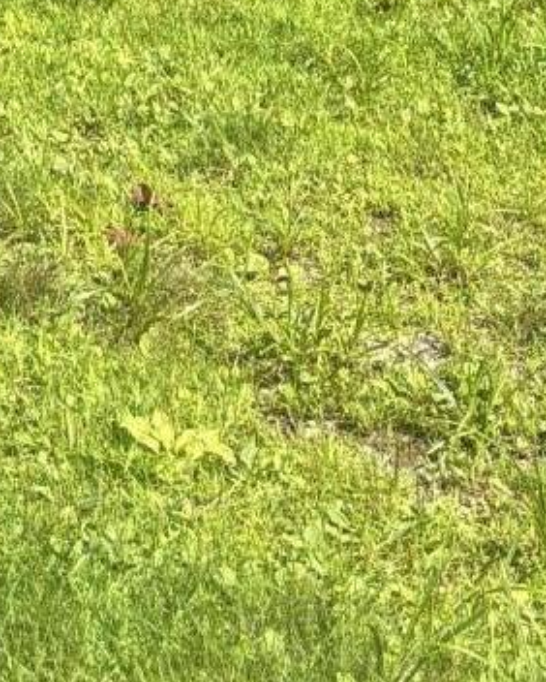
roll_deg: +4.5
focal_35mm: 144
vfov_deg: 11.9
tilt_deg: -2.8
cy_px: -696
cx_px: 155
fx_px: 2906
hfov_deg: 10.7
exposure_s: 1/1007
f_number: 1.6
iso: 50
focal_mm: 5.96
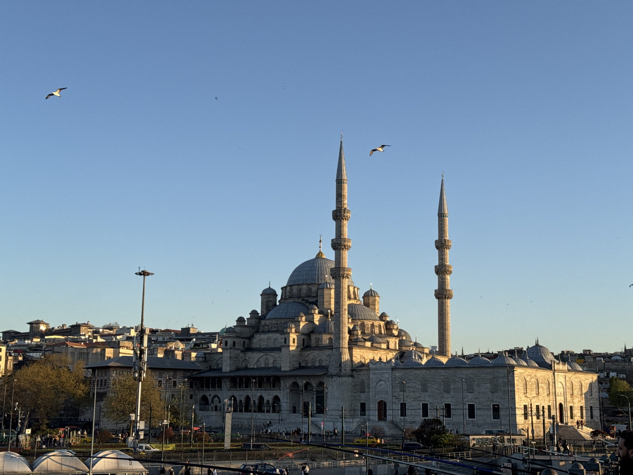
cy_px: 238
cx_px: 316
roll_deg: -0.3
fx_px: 878
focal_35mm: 48
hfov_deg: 39.7
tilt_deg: +10.4
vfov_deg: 30.3
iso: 64
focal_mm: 6.76
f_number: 1.78
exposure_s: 1/1869
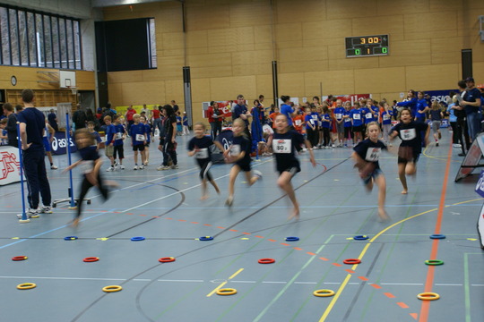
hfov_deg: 37.9
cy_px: 161
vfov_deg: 25.8
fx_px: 706
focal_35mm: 52
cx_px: 242
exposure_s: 1/25
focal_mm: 35
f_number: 5.6
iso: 400
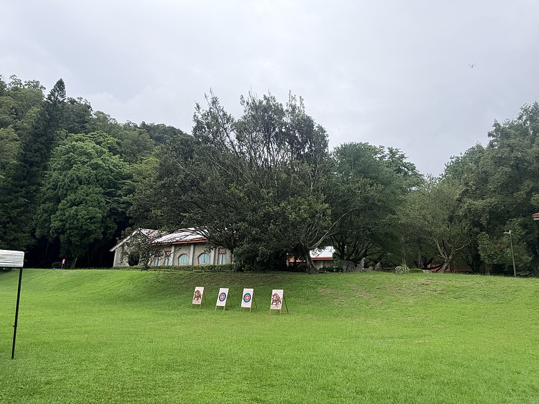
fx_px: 374
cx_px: 270
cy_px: 202
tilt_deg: +10.0
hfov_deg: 71.6
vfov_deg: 56.8
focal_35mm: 24
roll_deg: -0.7
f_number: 1.78
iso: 80
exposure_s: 1/3584
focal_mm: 6.76
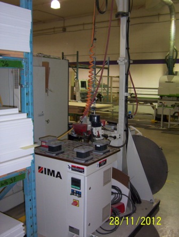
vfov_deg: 51.2
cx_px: 90
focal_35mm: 36
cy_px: 118
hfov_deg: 39.8
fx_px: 247
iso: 140
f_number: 2.76
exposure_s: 1/30
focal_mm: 5.54
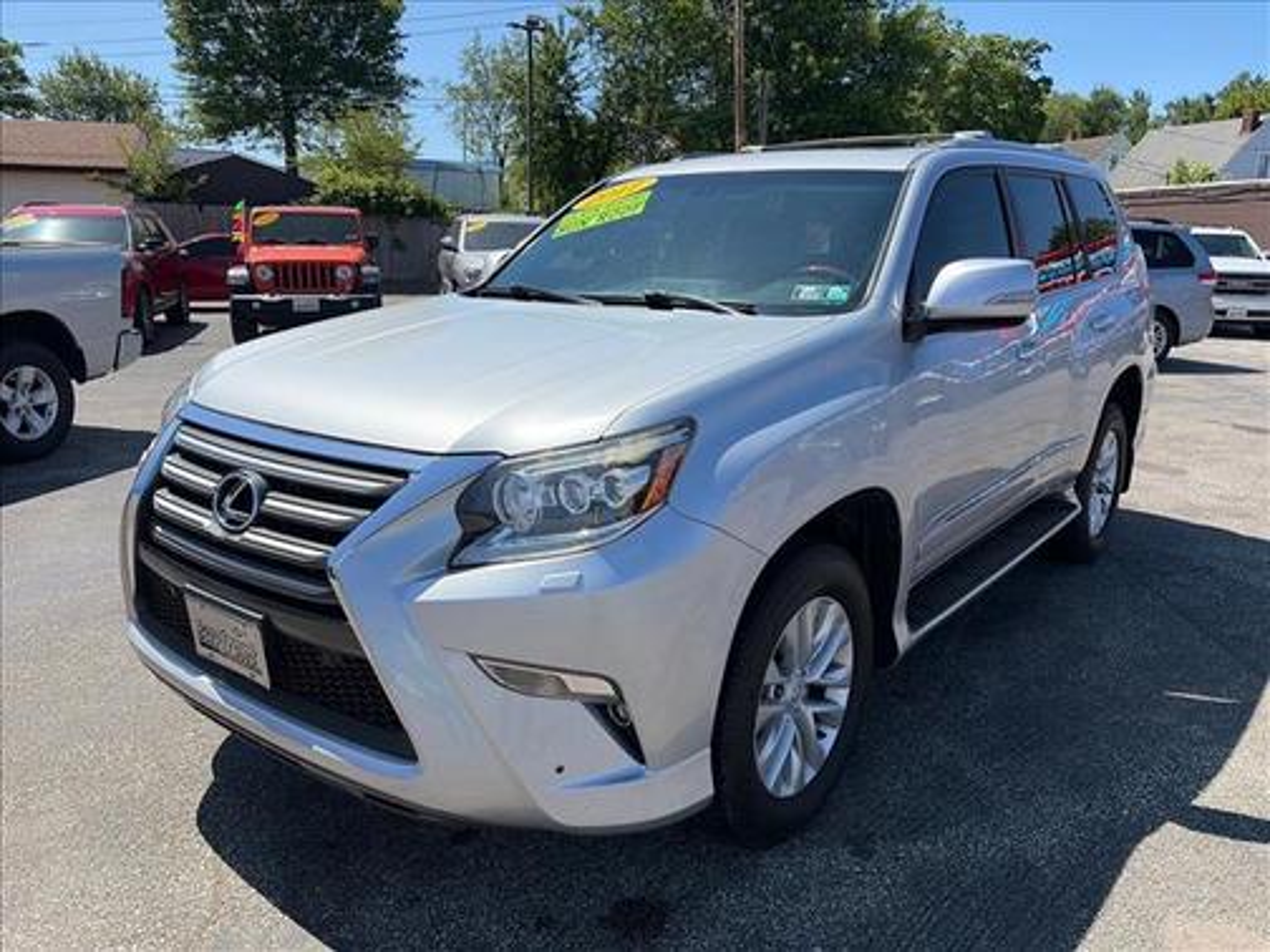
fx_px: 954
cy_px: 476
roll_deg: -0.4
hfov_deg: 67.3
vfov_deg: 53.1
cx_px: 635
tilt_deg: -14.4
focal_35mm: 26
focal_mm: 5.96
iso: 64
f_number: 1.6
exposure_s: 1/3831
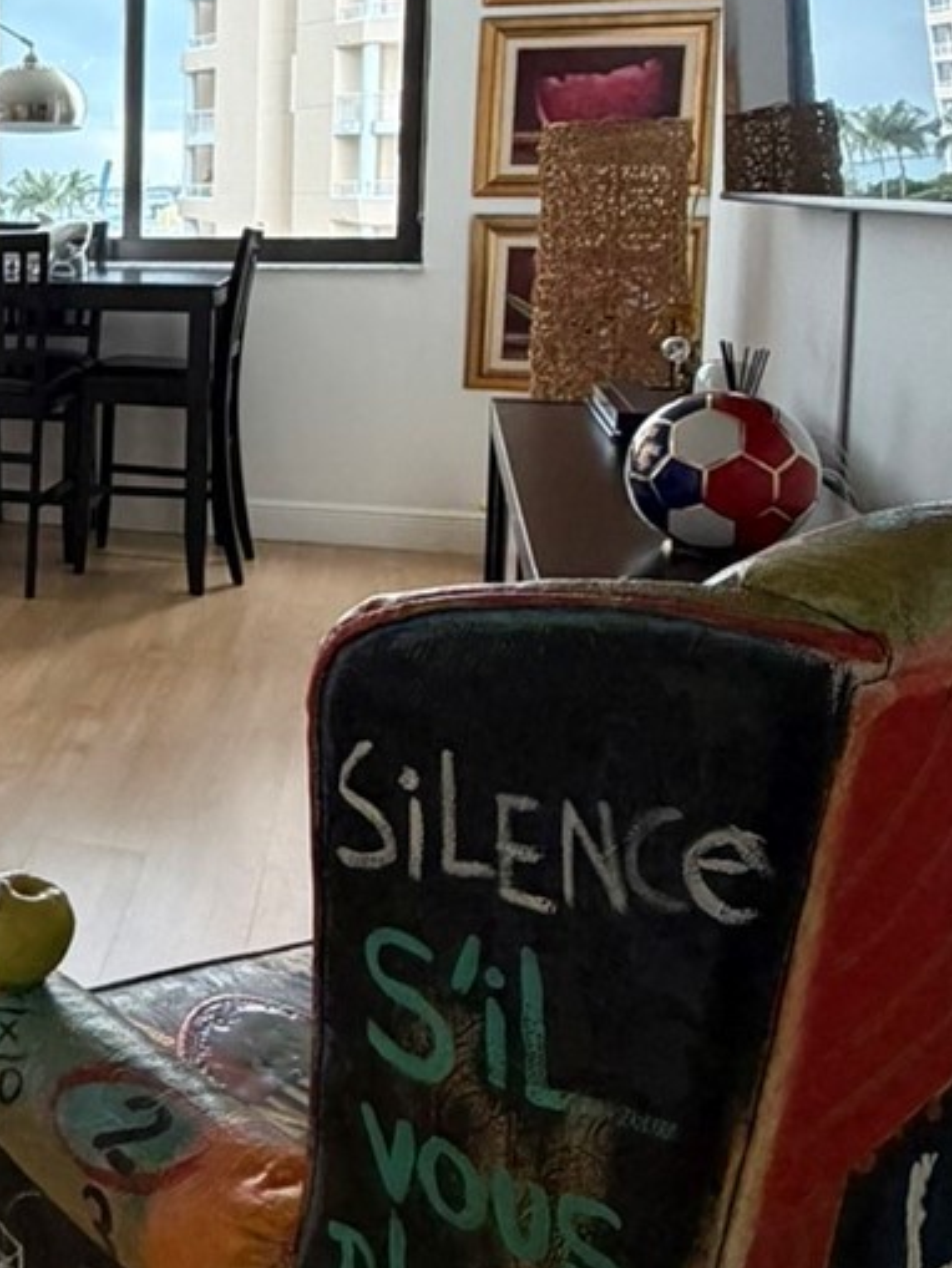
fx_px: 1613
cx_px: -249
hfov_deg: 27.9
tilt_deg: -6.4
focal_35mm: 44
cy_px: 399
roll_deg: +1.0
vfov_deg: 42.2
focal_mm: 2.22
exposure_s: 1/121
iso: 320
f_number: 2.2
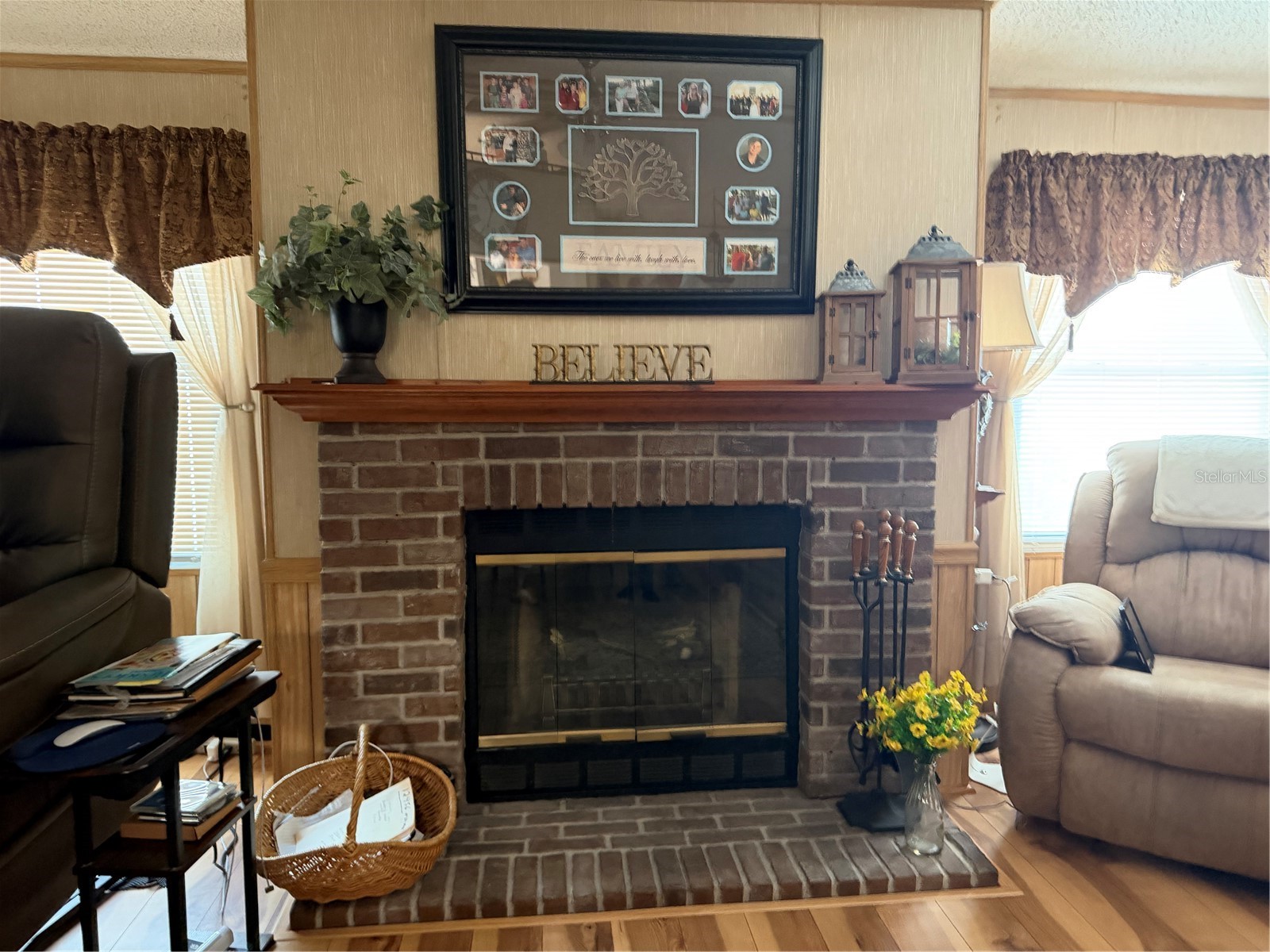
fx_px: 881
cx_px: 635
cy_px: 476
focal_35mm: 24
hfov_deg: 71.6
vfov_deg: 56.8
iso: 800
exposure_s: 1/40
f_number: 1.78
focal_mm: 6.76
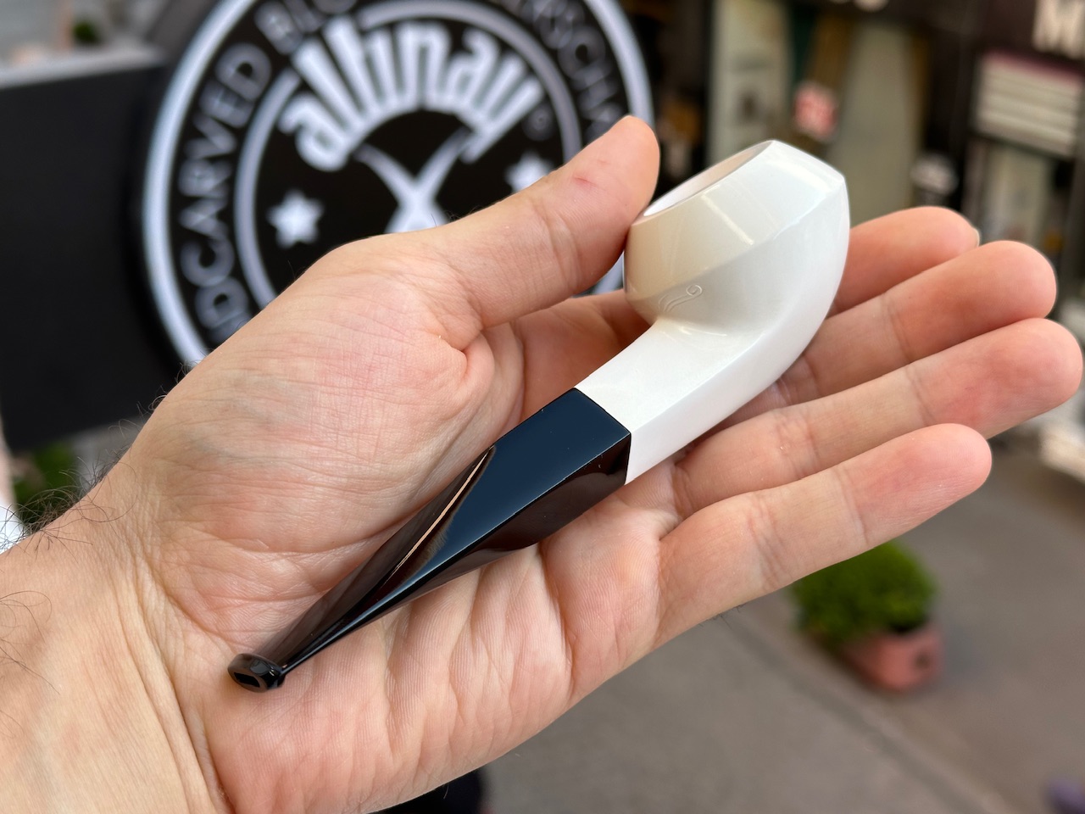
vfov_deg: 30.3
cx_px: 542
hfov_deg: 39.7
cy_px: 407
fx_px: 1505
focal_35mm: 48
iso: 64
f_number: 1.78
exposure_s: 1/452
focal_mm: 6.86
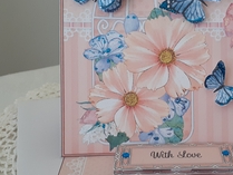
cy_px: 91
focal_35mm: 58
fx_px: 391
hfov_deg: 32.7
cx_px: 168
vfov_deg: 25.3
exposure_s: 1/50
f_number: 1.9
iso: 160
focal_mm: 3.6
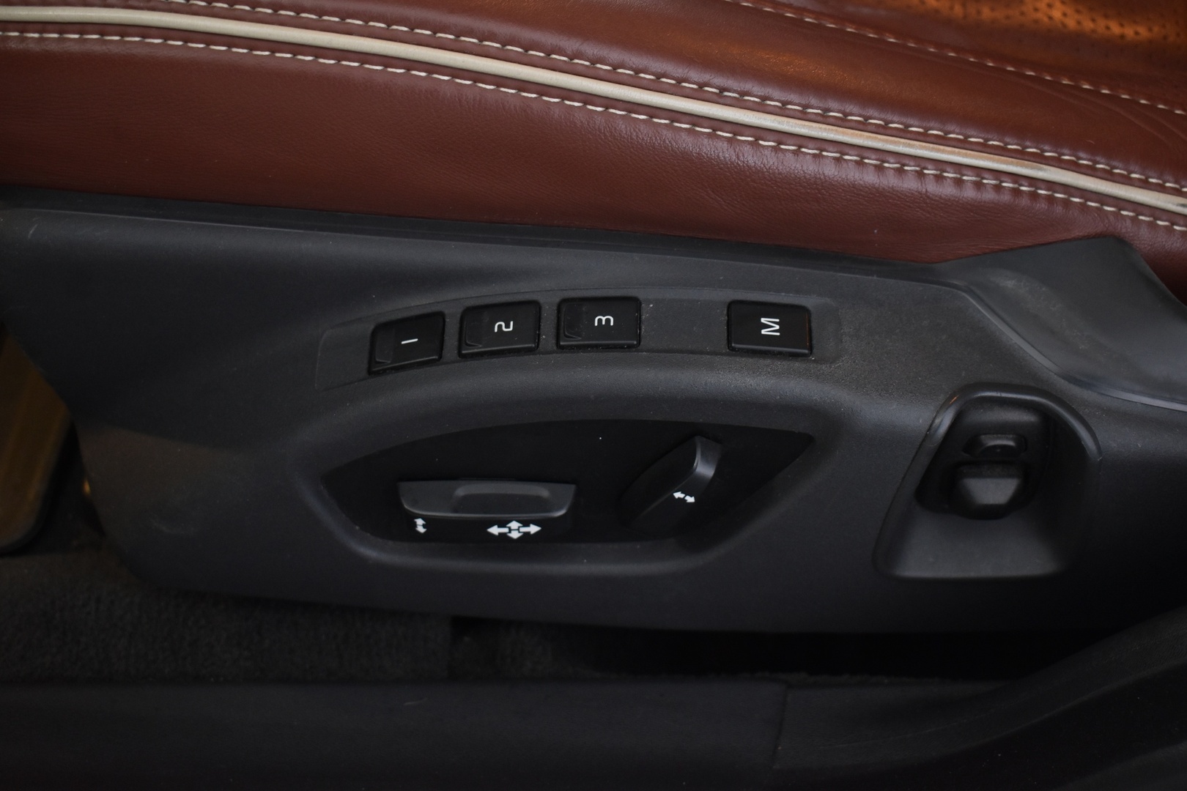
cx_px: 594
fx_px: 1731
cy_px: 396
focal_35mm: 52
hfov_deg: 37.9
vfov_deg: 25.8
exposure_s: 1/13
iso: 1250
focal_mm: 35
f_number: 5
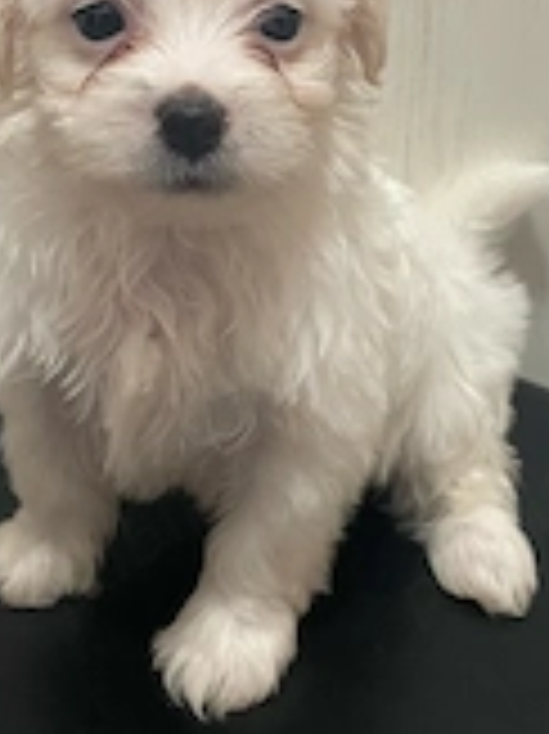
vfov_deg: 29.9
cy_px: 212
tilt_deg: -28.1
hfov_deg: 22.9
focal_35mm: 64
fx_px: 1355
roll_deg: -0.1
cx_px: 284
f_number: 1.6
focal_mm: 4.2
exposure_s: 1/33
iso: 500
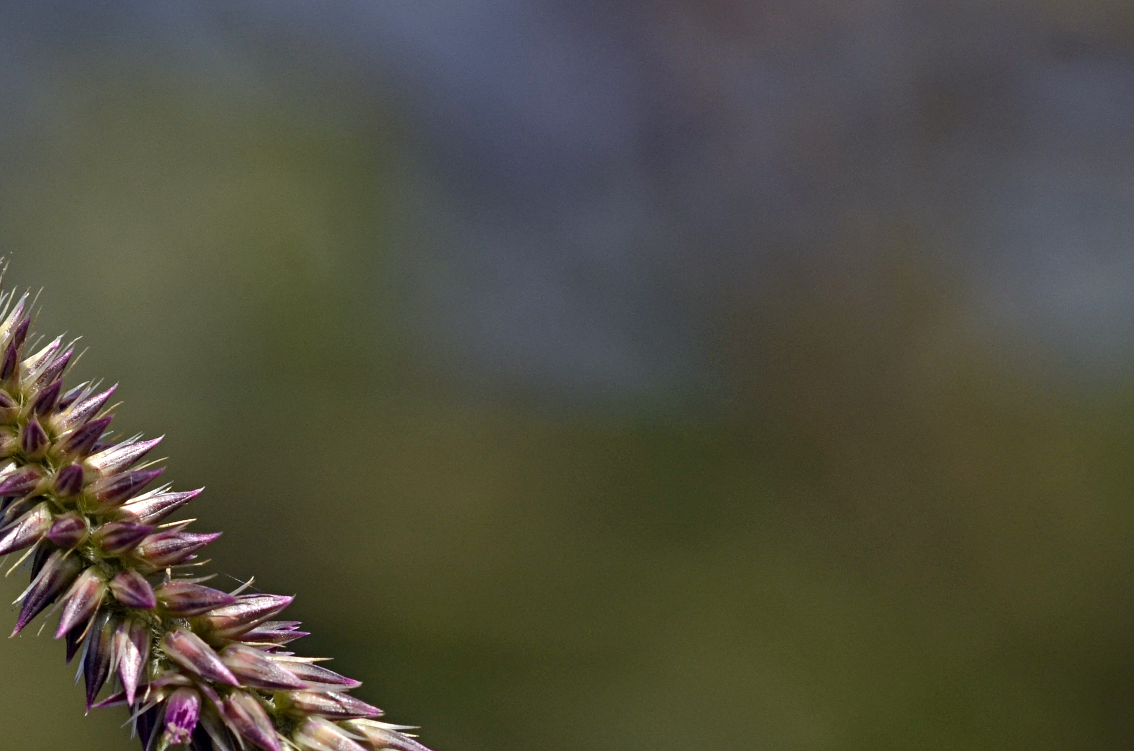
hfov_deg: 5.9
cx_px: 285
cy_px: 774
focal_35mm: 350
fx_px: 11005
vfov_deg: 3.9
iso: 200
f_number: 8
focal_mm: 105
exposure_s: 1/1000
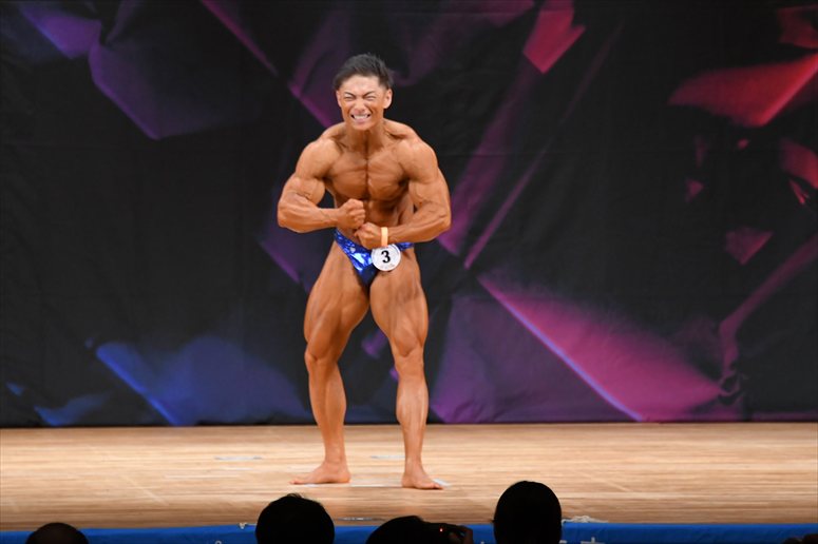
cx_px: 409
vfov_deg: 5.1
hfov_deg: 7.6
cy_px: 272
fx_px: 6132
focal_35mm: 270
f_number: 5.6
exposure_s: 1/400
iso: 3200
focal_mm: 180
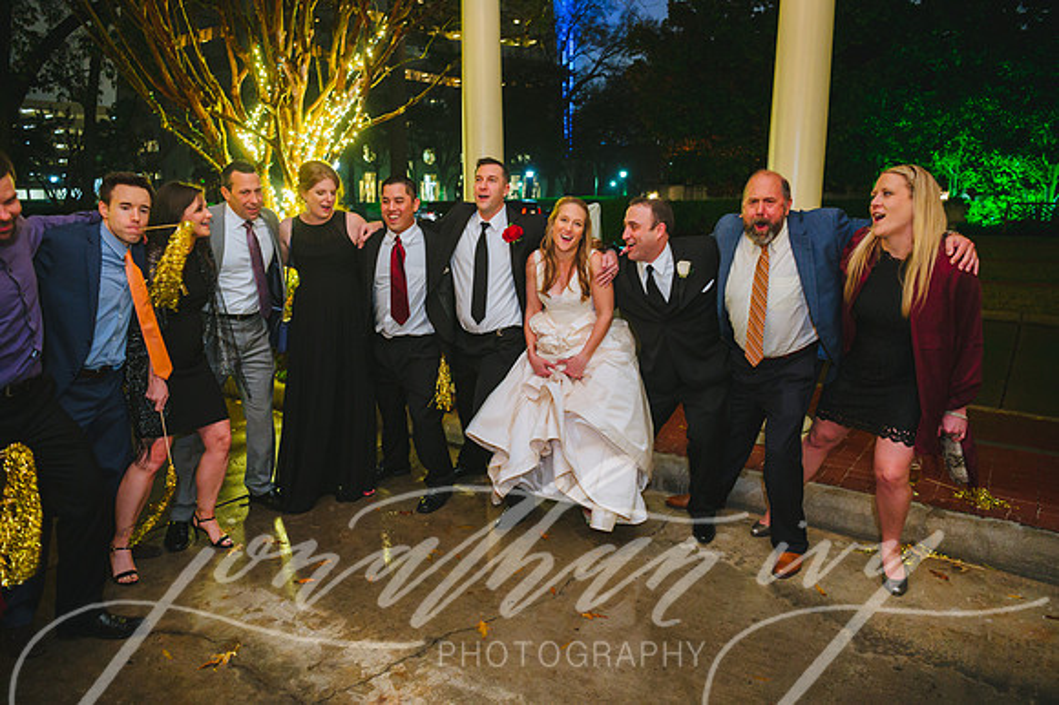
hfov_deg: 73.8
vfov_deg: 53.1
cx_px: 530
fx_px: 706
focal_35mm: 24
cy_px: 352
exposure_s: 1/50
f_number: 2.8
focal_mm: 24
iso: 4000
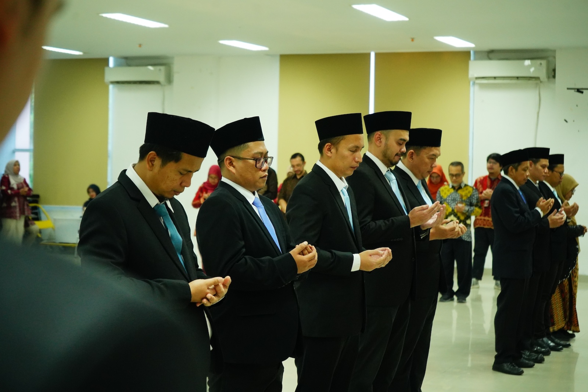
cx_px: 294
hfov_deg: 28.8
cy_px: 196
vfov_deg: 19.5
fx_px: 1143
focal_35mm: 70
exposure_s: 1/100
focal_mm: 70
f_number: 5.6
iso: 5000
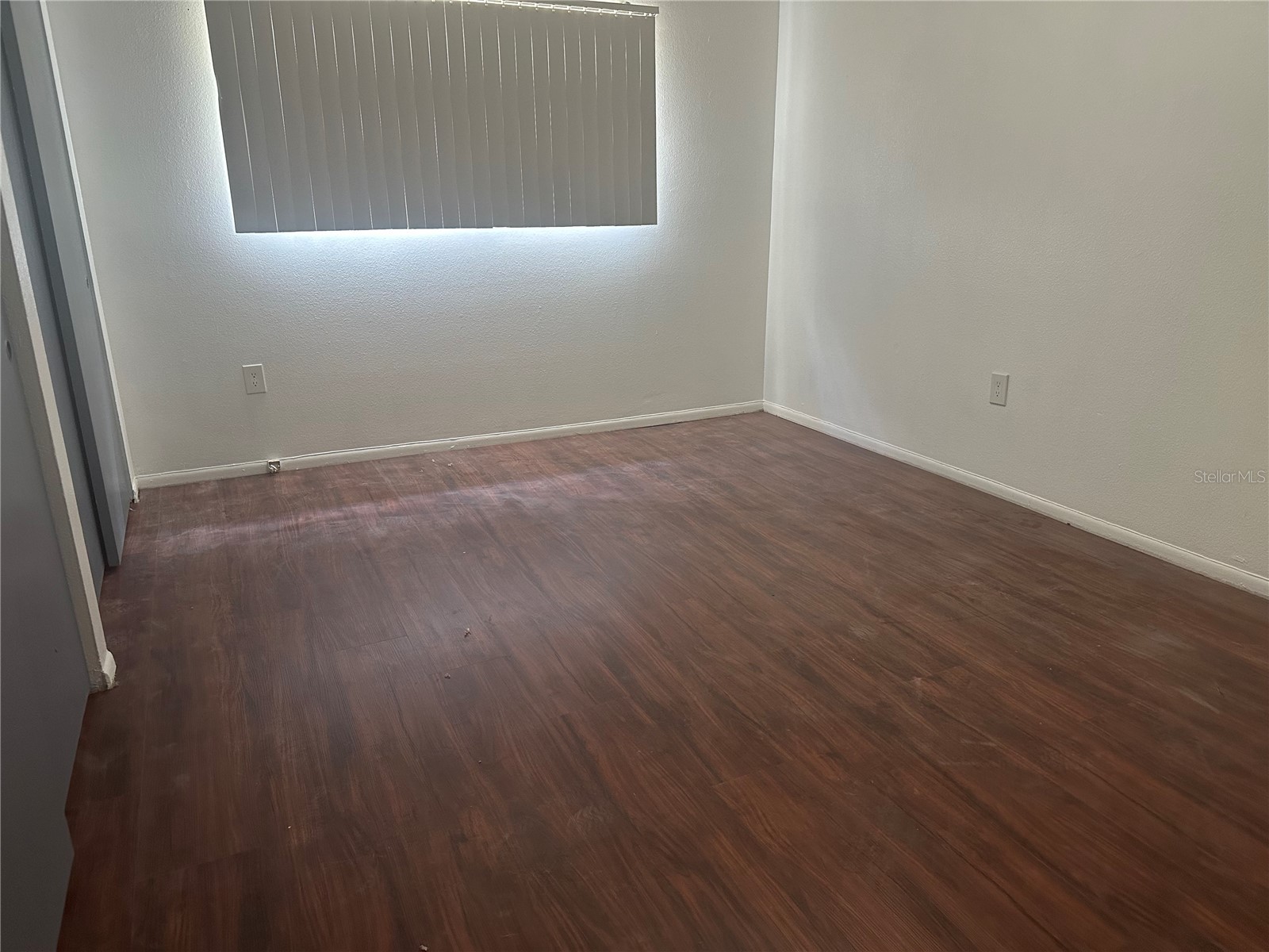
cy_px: 476
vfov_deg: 56.8
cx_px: 634
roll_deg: +0.1
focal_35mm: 24
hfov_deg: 71.6
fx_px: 880
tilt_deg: -17.7
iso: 320
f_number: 1.78
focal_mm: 6.86
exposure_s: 1/60
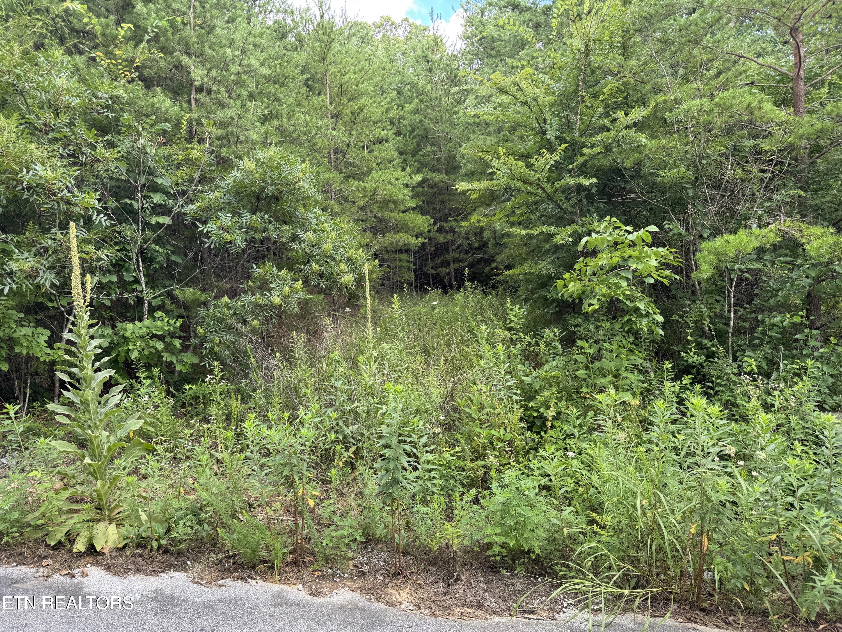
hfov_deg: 71.6
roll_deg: +2.5
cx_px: 421
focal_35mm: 24
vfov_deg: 56.8
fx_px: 584
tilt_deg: +1.0
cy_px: 316
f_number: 1.78
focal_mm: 6.76
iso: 64
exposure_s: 1/178
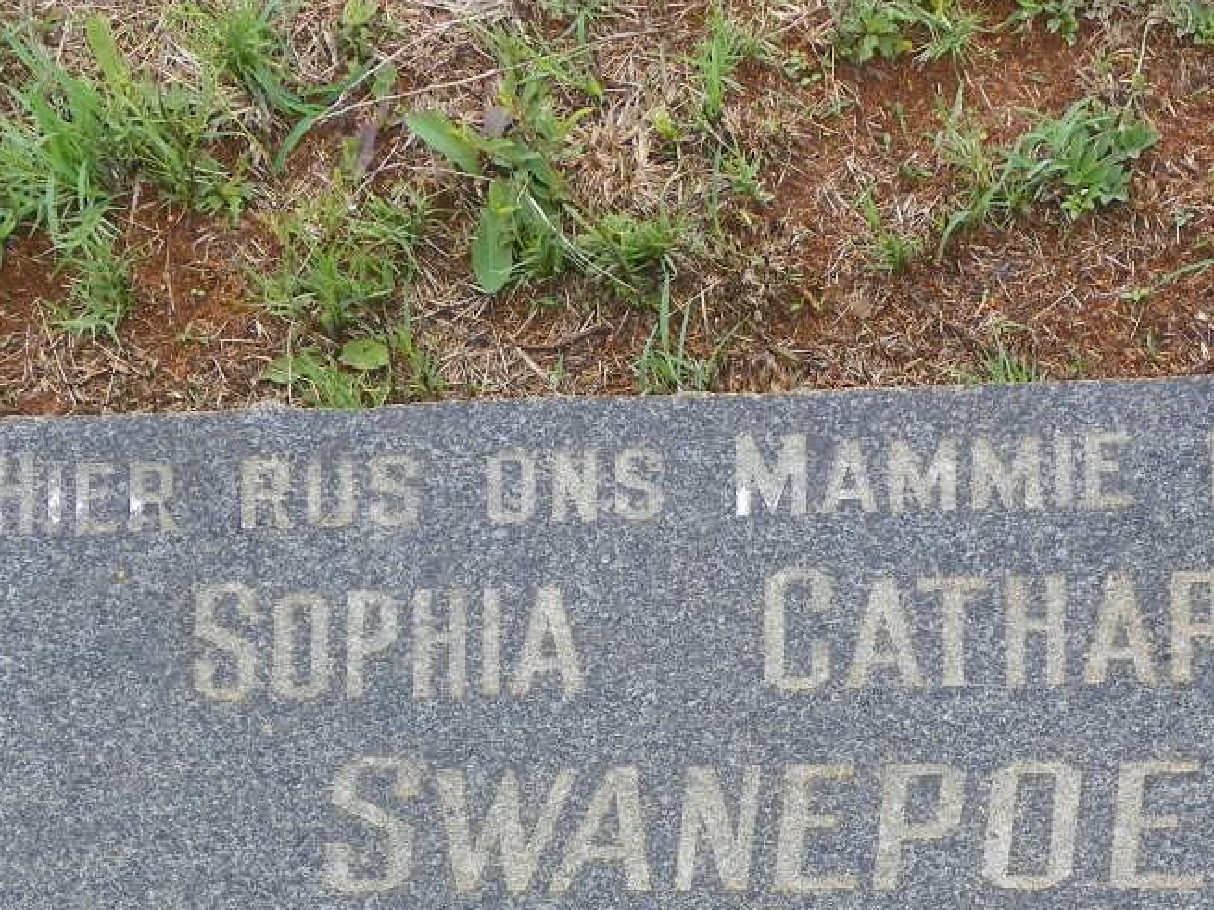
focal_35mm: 88
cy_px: 795
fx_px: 3086
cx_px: 838
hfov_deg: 22.1
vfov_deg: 16.6
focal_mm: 8.5
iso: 64
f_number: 4
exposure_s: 1/160
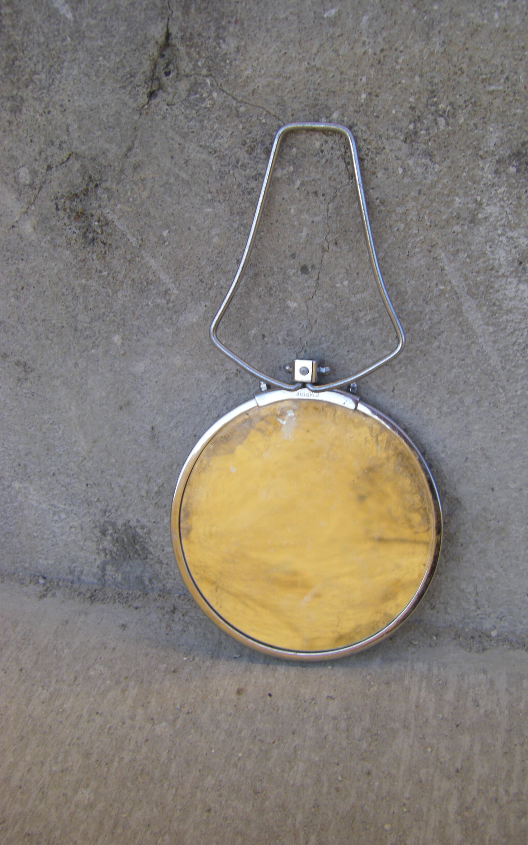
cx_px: 290
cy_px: 421
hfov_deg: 31.2
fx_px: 944
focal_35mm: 41
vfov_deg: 48.2
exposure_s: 1/100
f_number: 3.5
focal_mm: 6.3
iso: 64
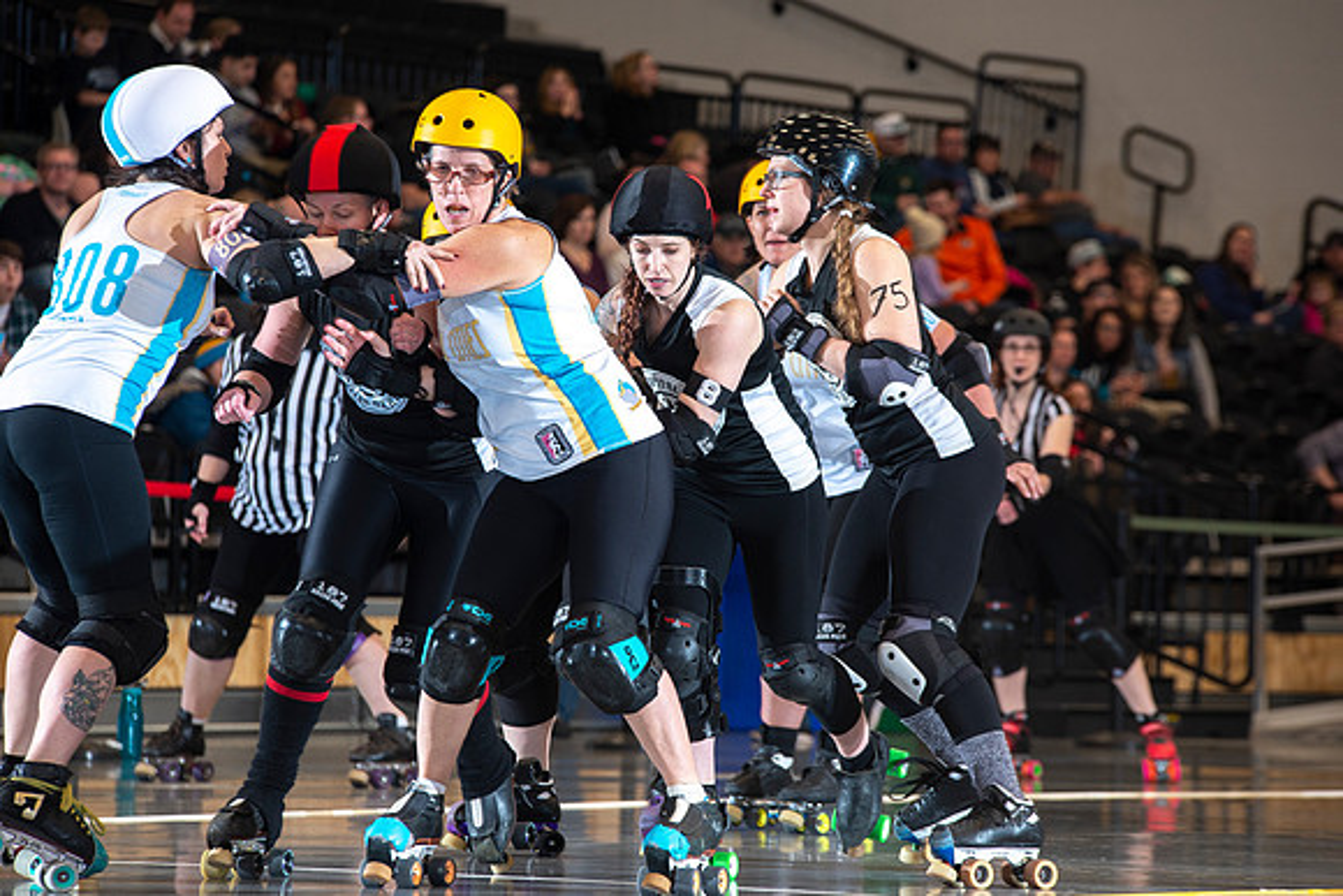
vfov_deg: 6.9
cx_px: 672
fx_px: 7463
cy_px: 448
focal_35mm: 200
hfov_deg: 10.3
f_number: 5.6
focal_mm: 200
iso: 500
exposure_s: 1/160
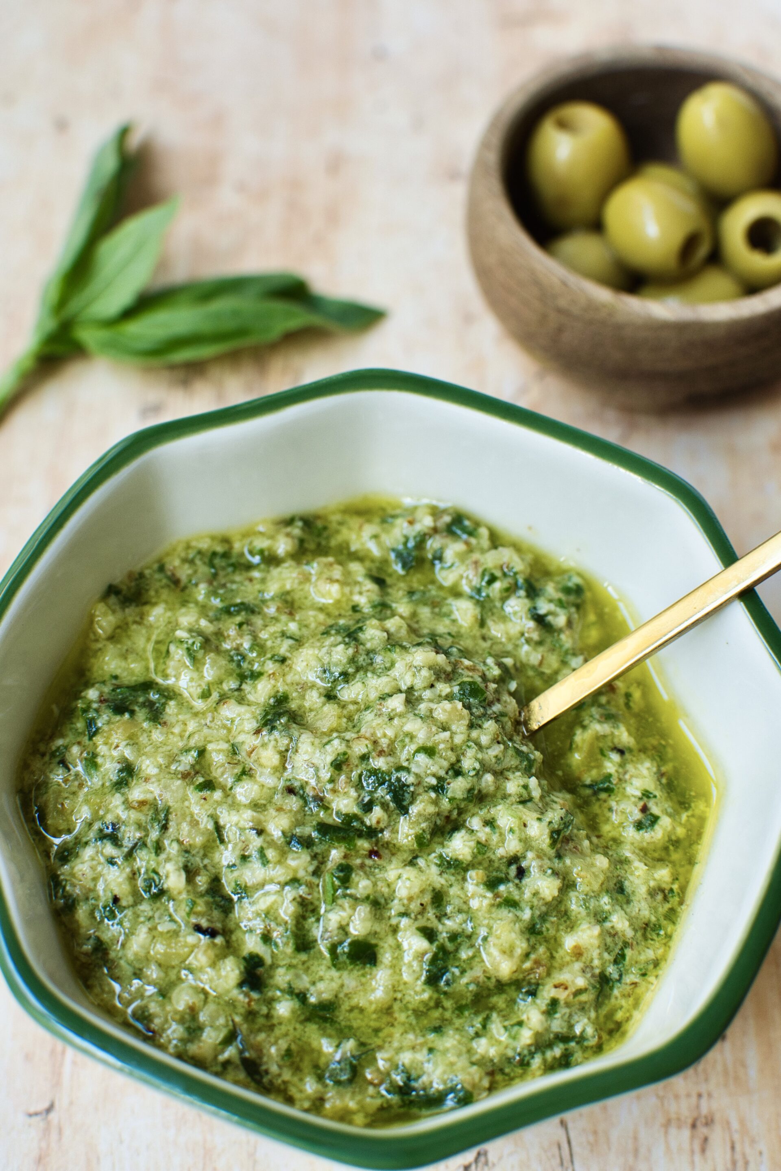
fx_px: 1708
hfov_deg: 25.8
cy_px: 586
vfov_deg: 37.9
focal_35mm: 52
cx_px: 390
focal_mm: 35
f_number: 5
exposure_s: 1/50
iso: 500
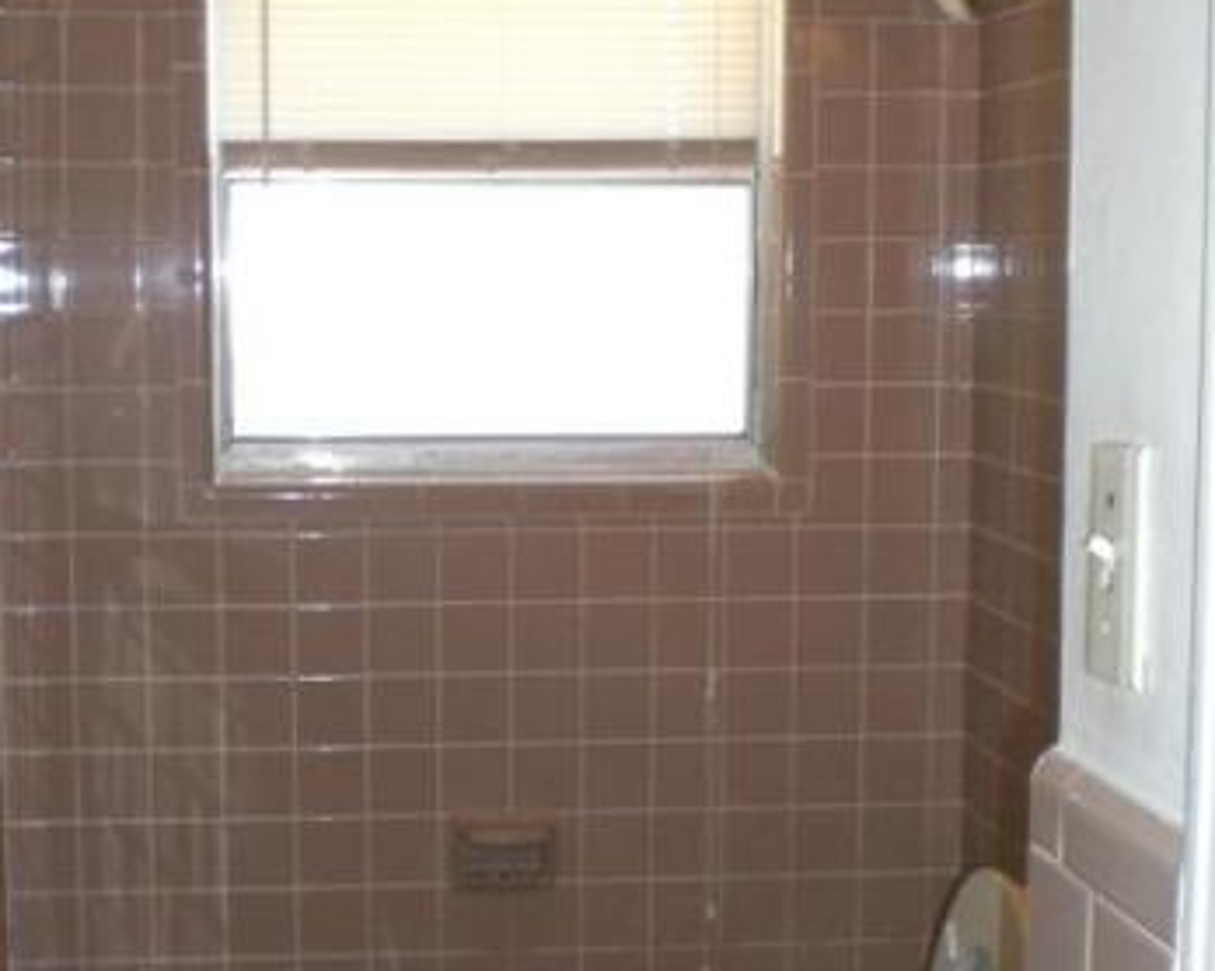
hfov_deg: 29.5
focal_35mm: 64
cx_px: 475
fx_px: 2300
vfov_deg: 23.7
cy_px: 681
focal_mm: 6.3
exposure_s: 1/60
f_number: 3.1
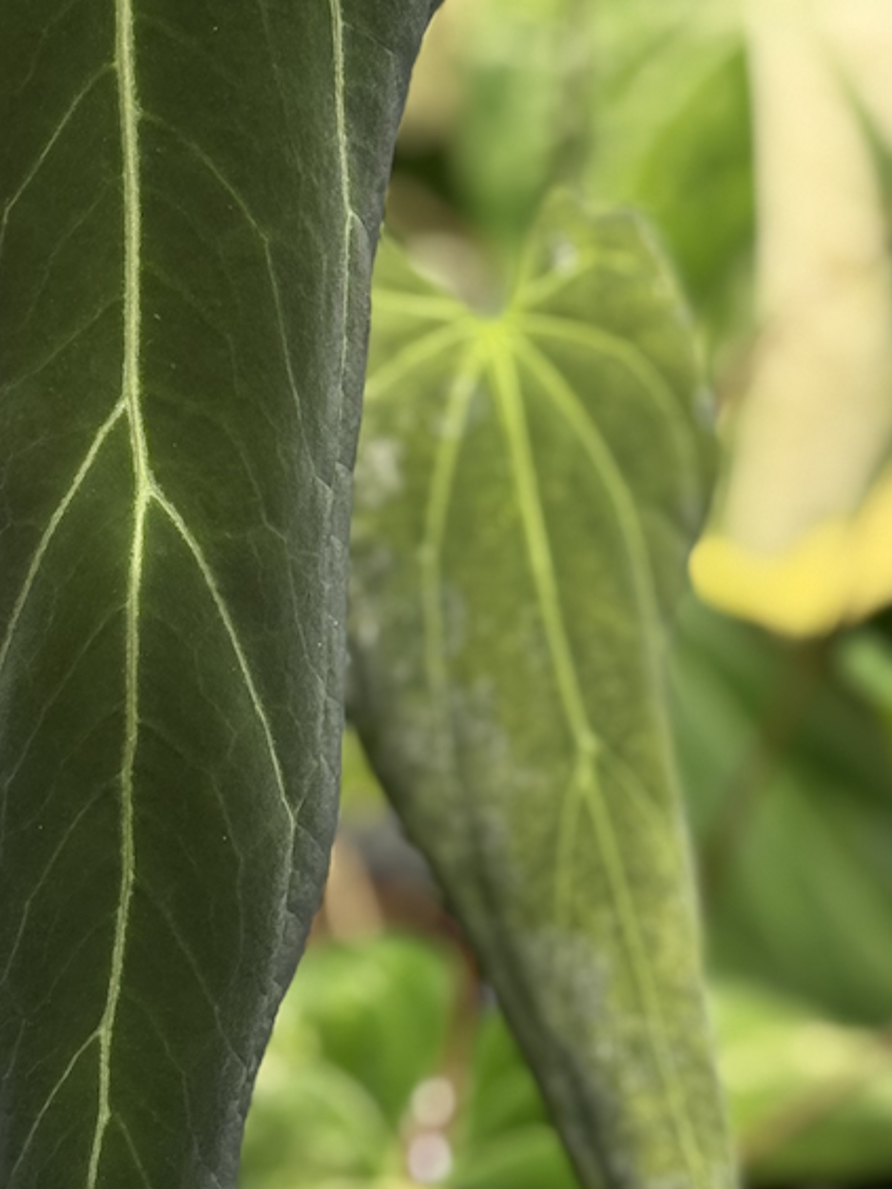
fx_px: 3745
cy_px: 396
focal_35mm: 109
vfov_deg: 18.0
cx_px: 122
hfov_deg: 13.5
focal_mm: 6.76
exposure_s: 1/272
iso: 80
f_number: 1.78
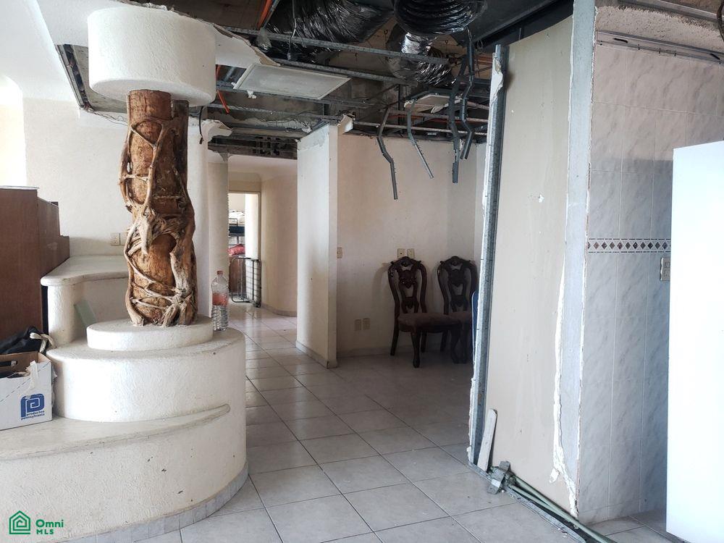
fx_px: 544
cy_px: 272
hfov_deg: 67.3
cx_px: 362
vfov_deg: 53.1
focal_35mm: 26
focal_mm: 4.3
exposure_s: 1/60
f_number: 1.5
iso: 100
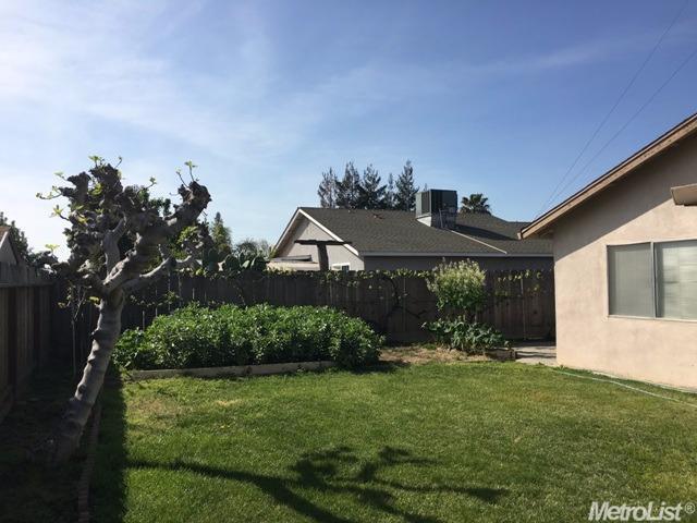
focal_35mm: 29
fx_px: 584
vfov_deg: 48.2
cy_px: 262
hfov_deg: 61.7
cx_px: 348
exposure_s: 1/2024
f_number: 2.2
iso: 25
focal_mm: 4.15
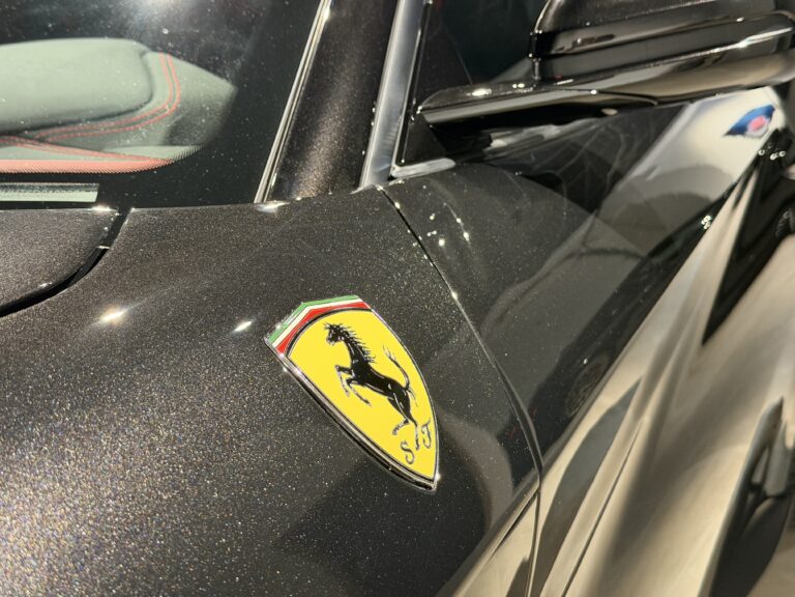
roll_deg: +2.5
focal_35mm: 48
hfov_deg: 39.7
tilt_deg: -12.0
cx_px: 398
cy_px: 298
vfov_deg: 30.3
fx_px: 1102
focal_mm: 6.76
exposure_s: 1/40
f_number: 1.78
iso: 320
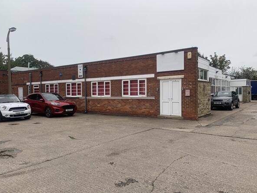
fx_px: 208
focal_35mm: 28
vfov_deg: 49.8
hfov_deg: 63.4
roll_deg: -1.7
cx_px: 132
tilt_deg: -1.2
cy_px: 99
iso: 25
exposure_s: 1/597
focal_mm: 4.25
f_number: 1.8
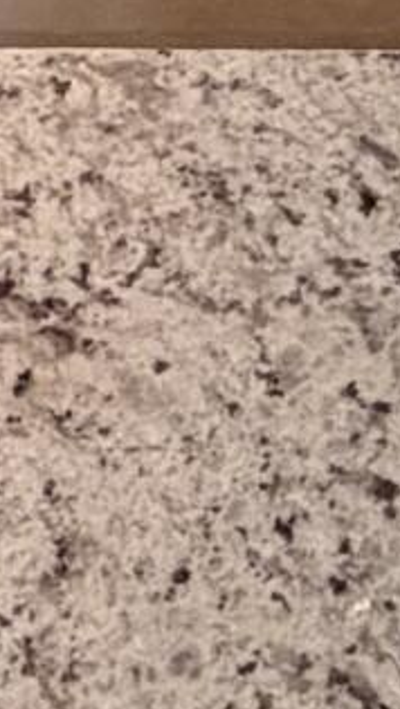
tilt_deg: -9.6
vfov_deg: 9.8
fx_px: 2731
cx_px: 1124
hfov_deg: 7.5
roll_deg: +0.8
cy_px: -1622
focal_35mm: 145
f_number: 2.2
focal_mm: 2.22
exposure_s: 1/120
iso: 320
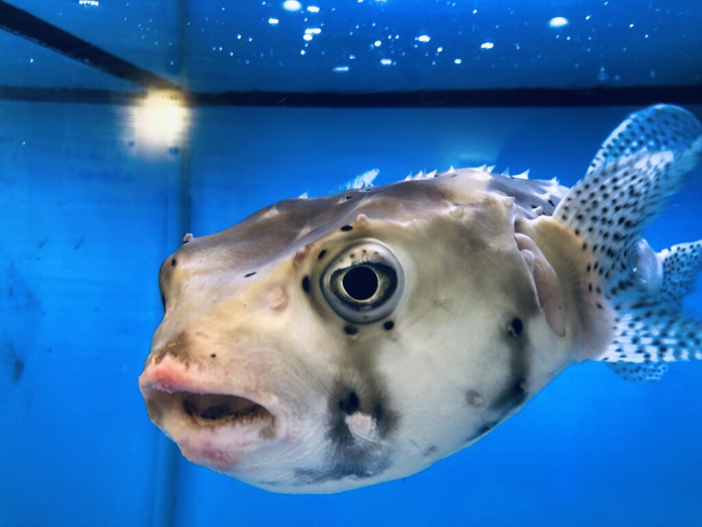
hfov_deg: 63.4
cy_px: 264
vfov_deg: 49.7
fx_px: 568
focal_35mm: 28
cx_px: 351
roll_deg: -2.0
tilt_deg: -6.9
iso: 125
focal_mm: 4
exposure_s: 1/50
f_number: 1.8
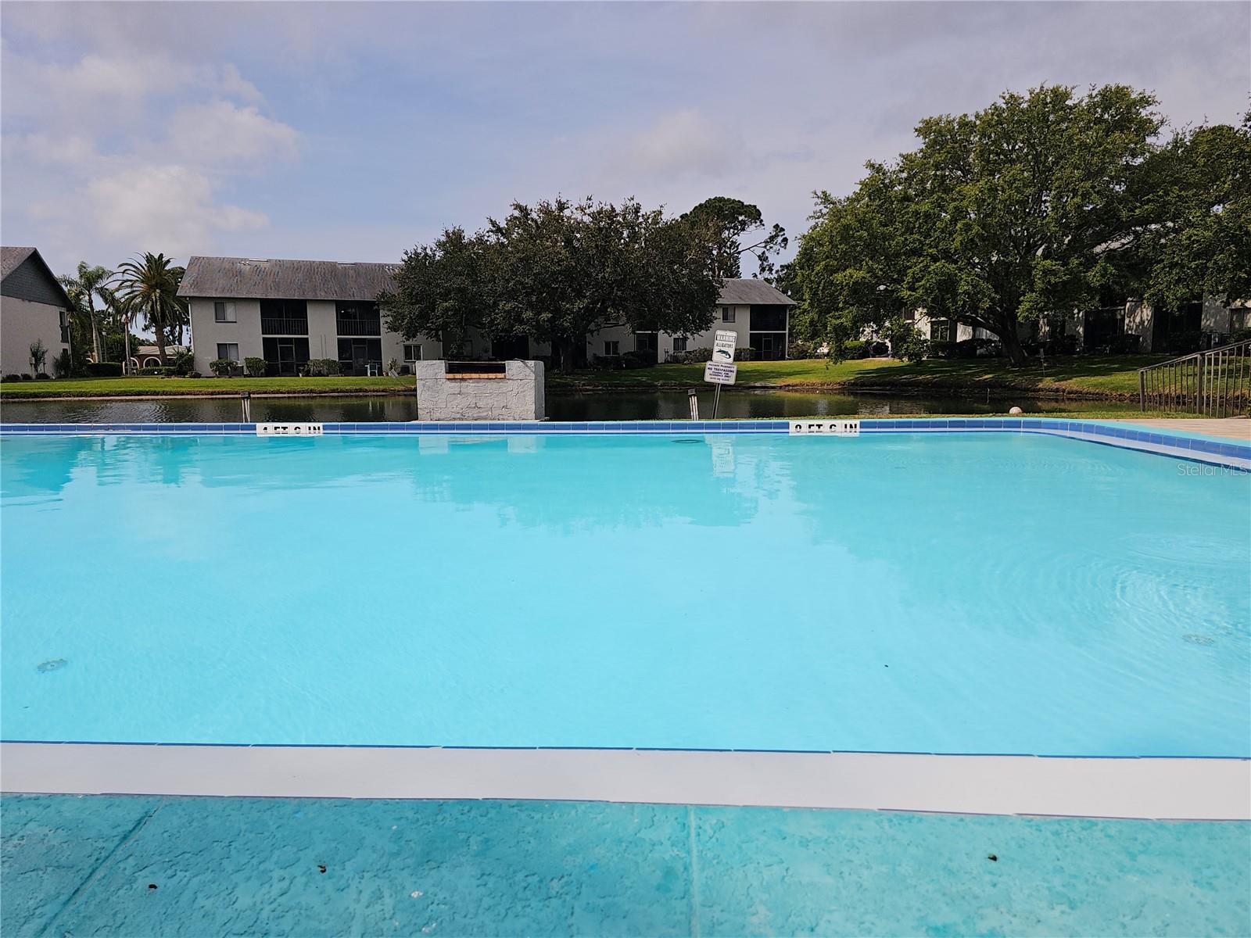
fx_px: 831
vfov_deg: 58.9
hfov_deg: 73.9
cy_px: 469
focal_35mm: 23
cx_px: 626
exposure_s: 1/2265
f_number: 1.7
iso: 10
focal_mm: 6.3
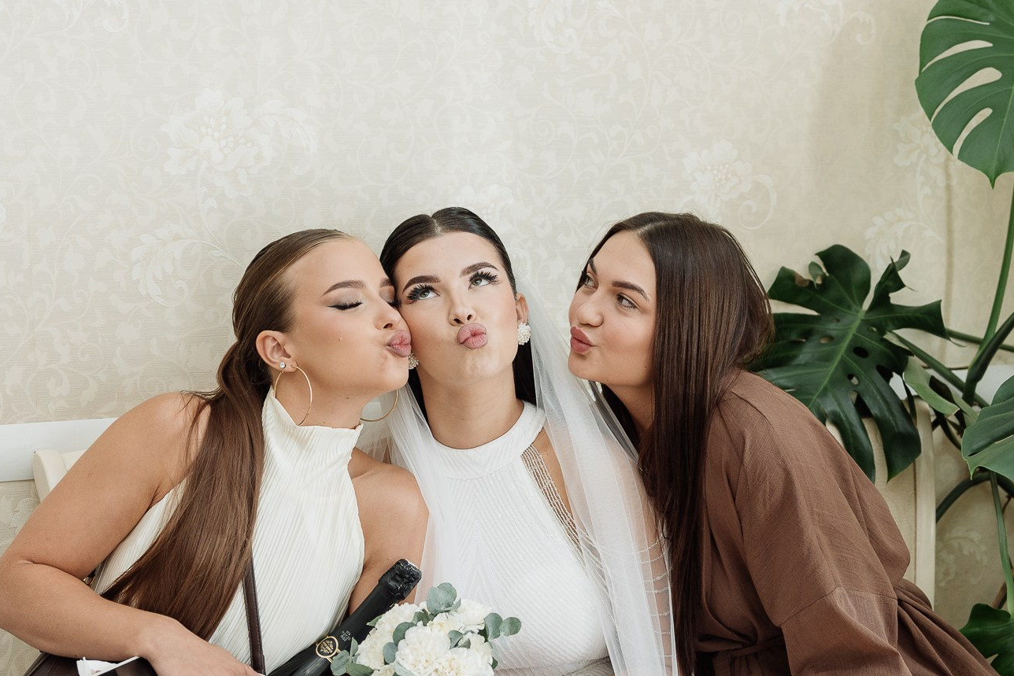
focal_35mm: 67
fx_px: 1887
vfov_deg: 20.3
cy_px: 429
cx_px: 550
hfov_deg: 30.1
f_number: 3.2
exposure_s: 1/160
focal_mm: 40.2
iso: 640
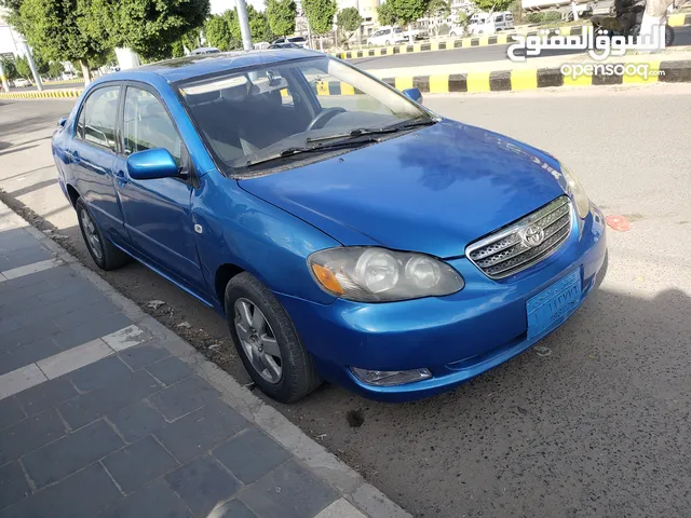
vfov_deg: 53.1
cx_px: 346
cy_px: 259
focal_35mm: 26
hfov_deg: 67.3
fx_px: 519
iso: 50
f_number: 2.4
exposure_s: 1/445
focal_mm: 4.3
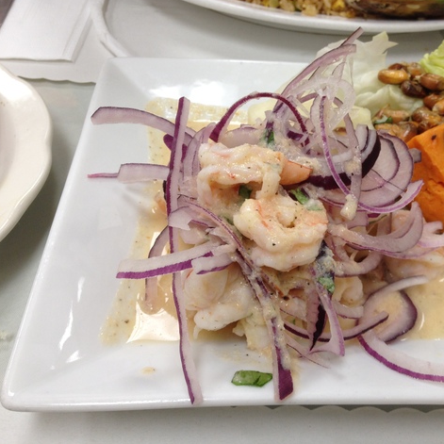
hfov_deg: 39.6
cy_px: 222
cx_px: 293
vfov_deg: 40.0
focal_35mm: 42
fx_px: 609
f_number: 2.4
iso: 64
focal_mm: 4.28
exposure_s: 1/30
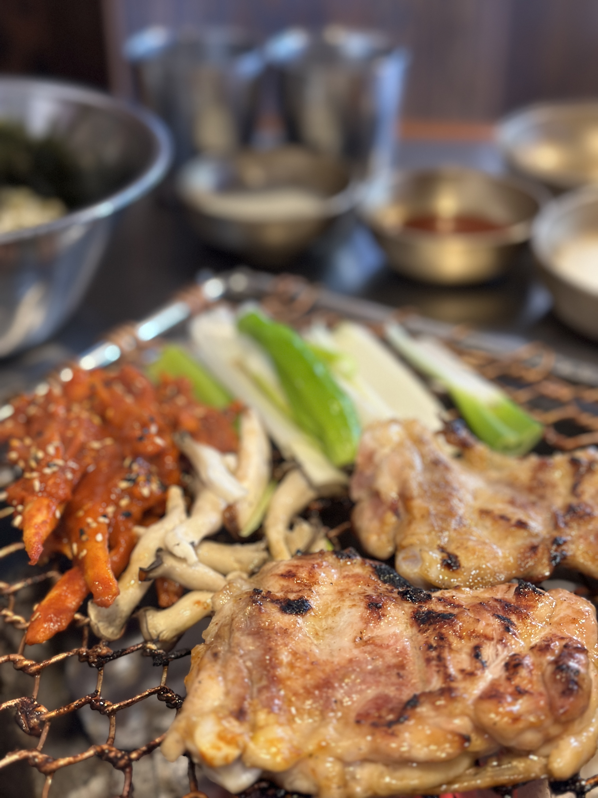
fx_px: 1106
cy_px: 399
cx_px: 299
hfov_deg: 30.3
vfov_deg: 39.7
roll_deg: -0.4
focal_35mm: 48
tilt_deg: -31.2
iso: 320
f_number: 1.78
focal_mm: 6.86
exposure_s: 1/40
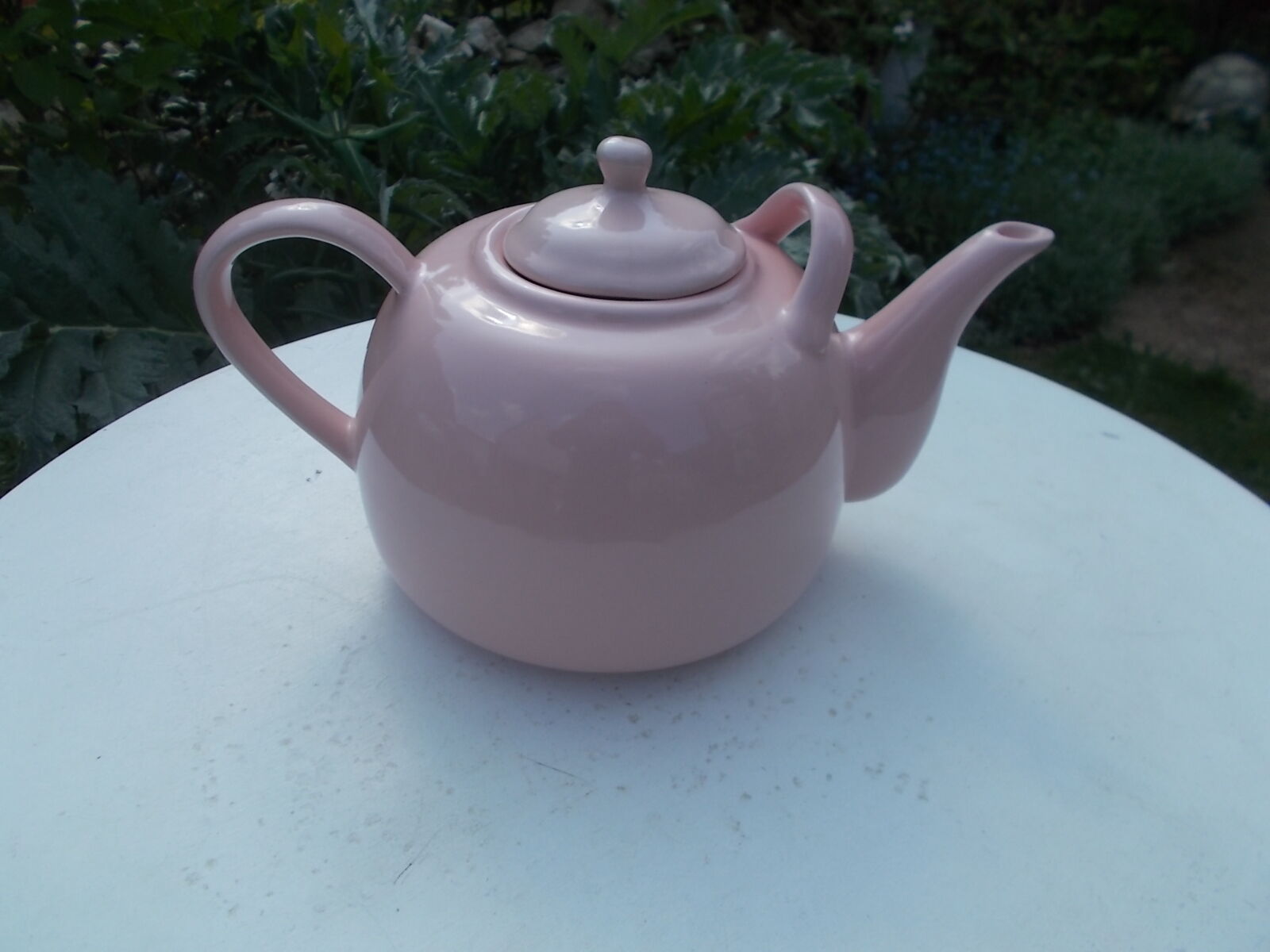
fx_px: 954
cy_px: 476
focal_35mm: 26
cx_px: 635
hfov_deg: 67.3
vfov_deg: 53.1
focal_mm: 4.6
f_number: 8
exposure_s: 1/160
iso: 80
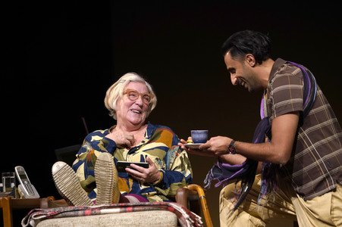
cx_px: 171
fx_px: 1671
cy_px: 114
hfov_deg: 11.7
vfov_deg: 7.8
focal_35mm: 176
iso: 1600
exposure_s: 1/200
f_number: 5.6
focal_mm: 176
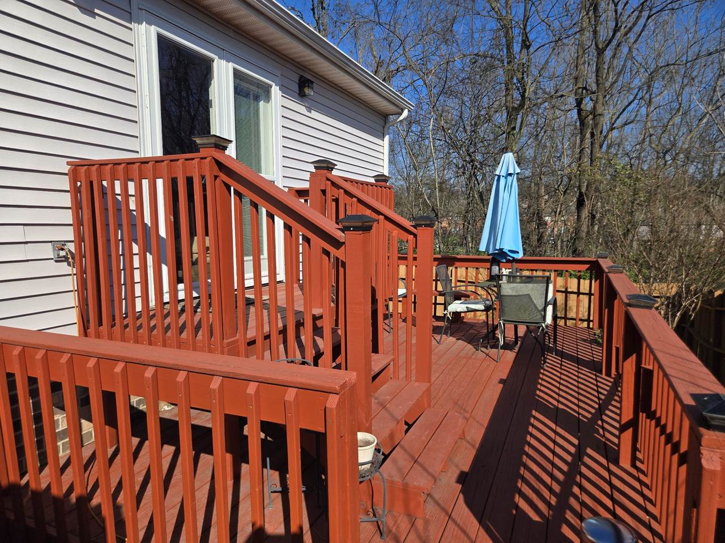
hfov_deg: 73.9
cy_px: 272
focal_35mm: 23
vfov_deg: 58.9
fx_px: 482
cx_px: 362
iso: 25
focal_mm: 5.4
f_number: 1.8
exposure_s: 1/1989
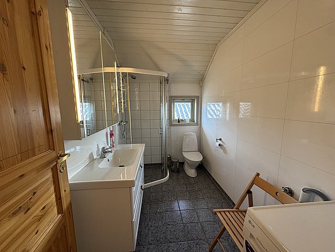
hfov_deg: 102.1
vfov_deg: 85.7
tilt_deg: -7.8
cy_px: 126
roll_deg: +0.8
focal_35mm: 14
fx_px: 136
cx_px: 168
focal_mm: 2.22
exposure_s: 1/100
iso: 250
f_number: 2.2
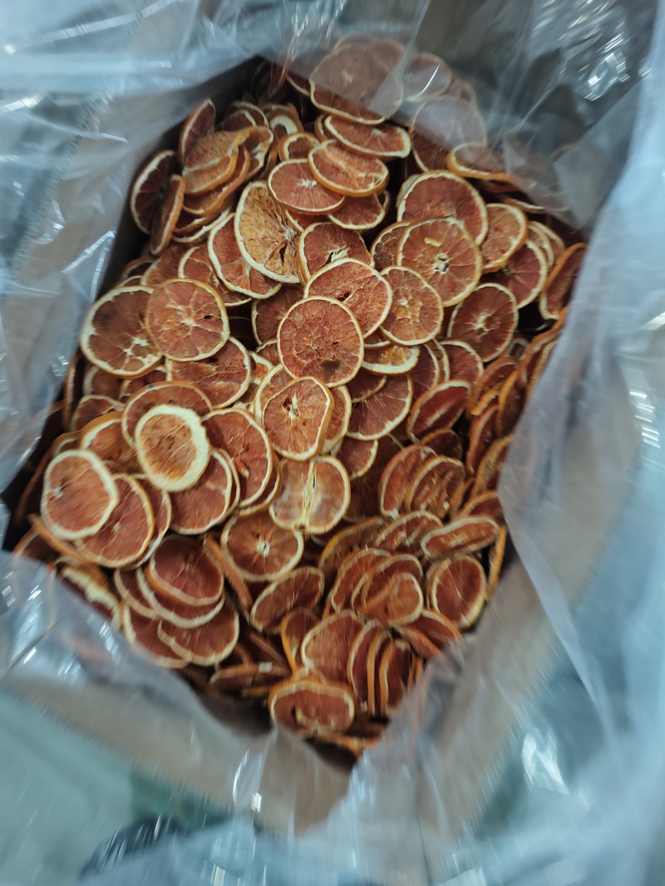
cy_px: 443
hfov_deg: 56.8
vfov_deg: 71.6
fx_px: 615
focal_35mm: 24
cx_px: 332
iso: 640
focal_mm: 5.84
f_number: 1.6
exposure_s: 1/33.3
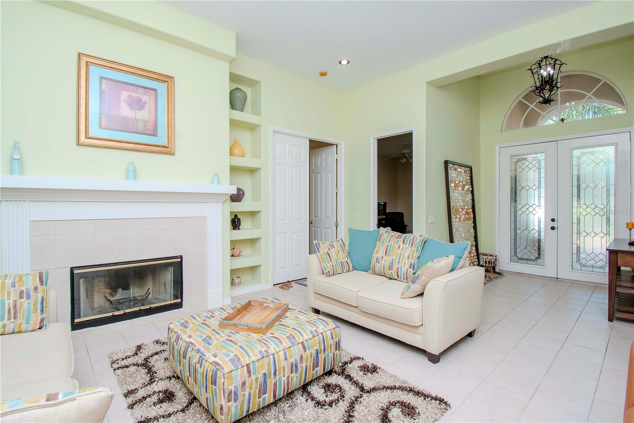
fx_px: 291
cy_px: 212
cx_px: 317
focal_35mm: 16
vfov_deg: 72.0
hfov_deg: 95.0
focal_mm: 11
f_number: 9
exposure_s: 1/160
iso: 800
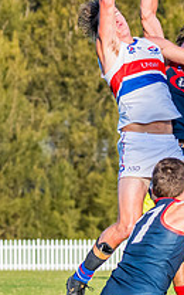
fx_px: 4718
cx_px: 183
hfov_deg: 2.2
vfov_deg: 3.6
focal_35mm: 588
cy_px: 154
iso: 800
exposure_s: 1/1600
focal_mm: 170
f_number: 7.1
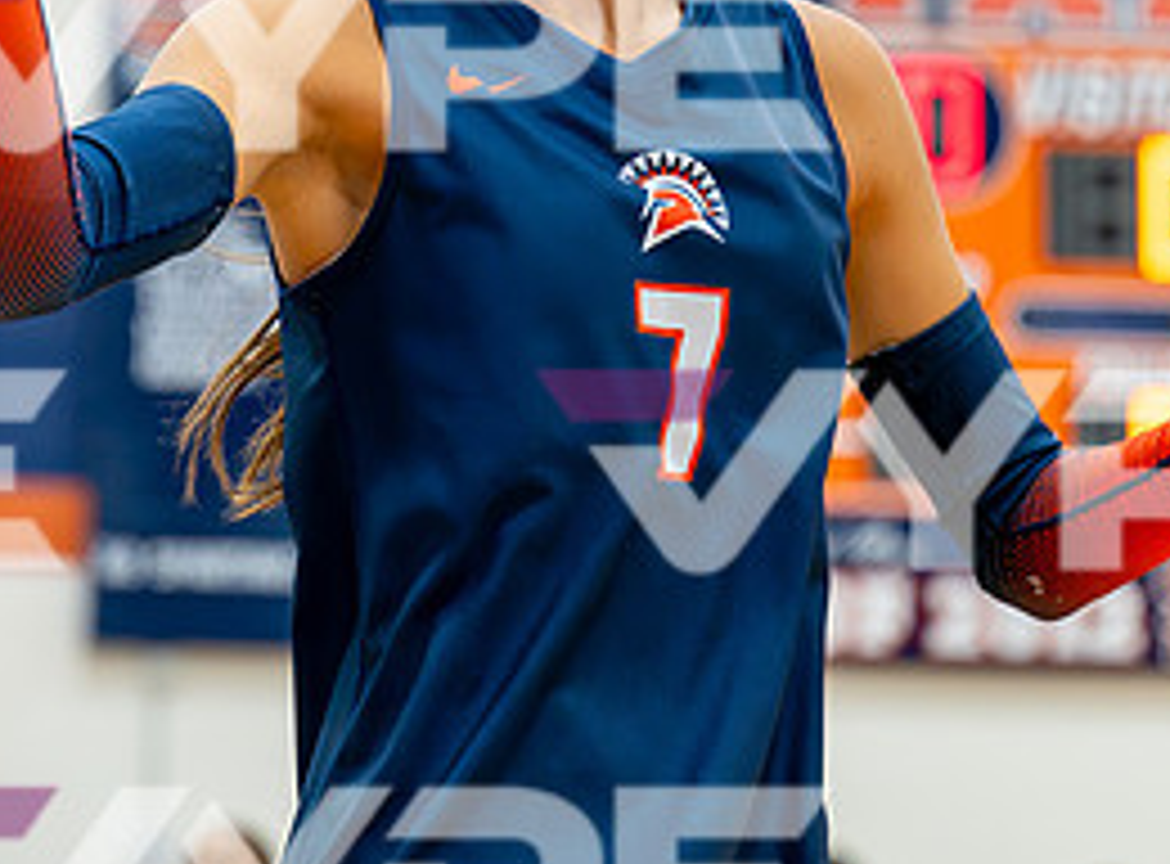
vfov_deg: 8.5
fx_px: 5781
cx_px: 346
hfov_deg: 11.5
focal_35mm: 172
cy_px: 162
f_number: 2.8
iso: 3200
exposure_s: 1/800
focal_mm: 70
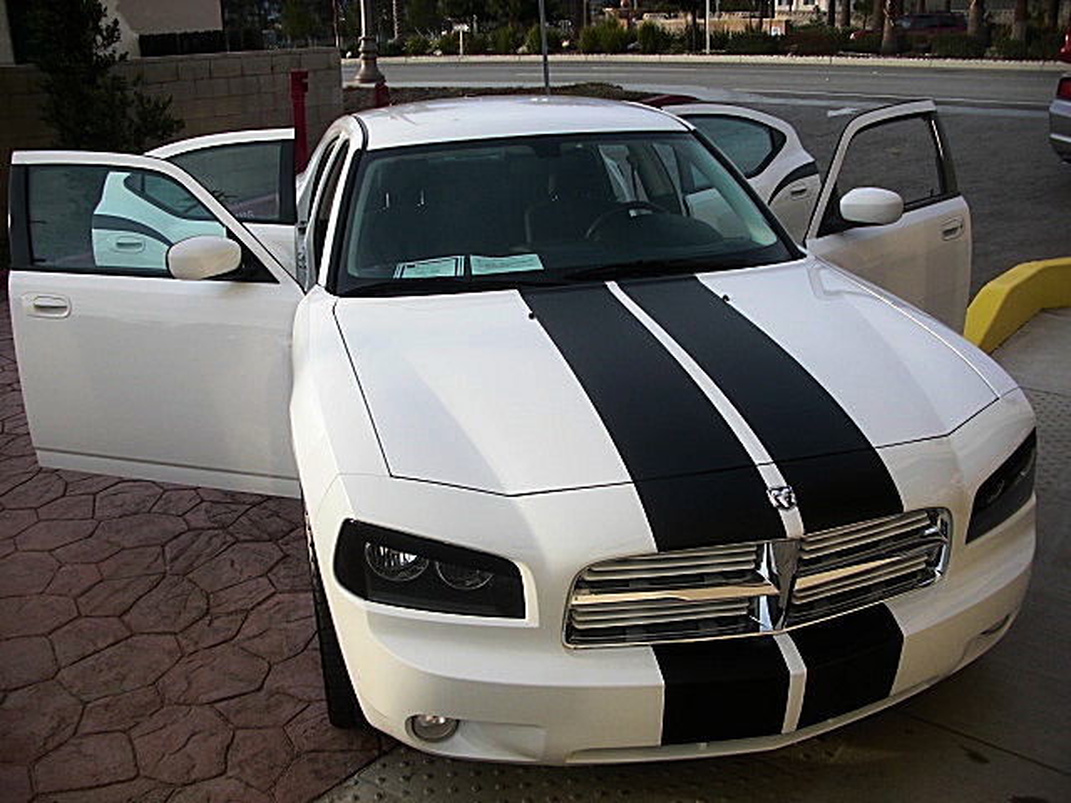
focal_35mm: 36
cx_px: 536
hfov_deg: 51.4
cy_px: 402
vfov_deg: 39.7
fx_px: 1114
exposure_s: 1/320
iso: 50
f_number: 2.8
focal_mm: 6.3
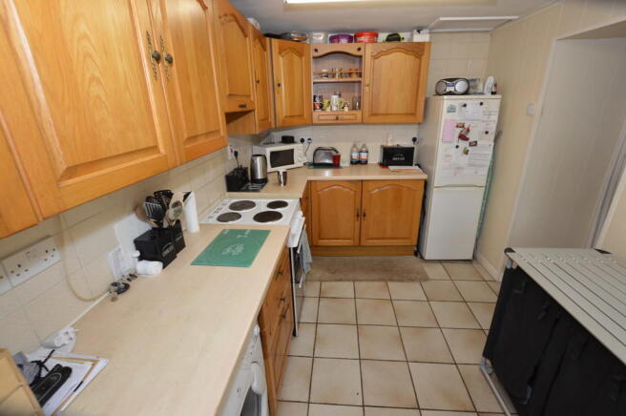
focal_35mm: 15
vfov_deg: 77.2
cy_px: 208
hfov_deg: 100.4
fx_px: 261
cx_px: 313
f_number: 5
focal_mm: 10
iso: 200
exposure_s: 1/15
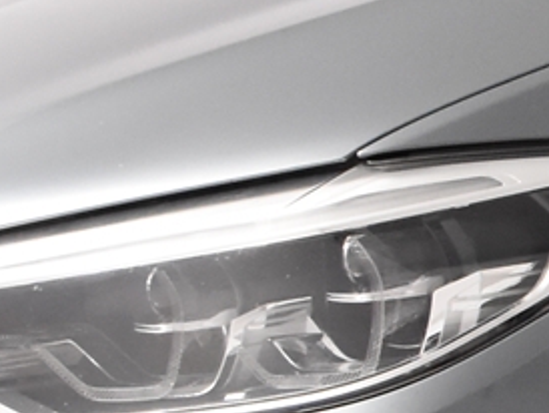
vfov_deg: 7.4
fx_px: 3206
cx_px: 1360
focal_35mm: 202
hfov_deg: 8.8
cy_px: 192
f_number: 4
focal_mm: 20
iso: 1600
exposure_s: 1/60
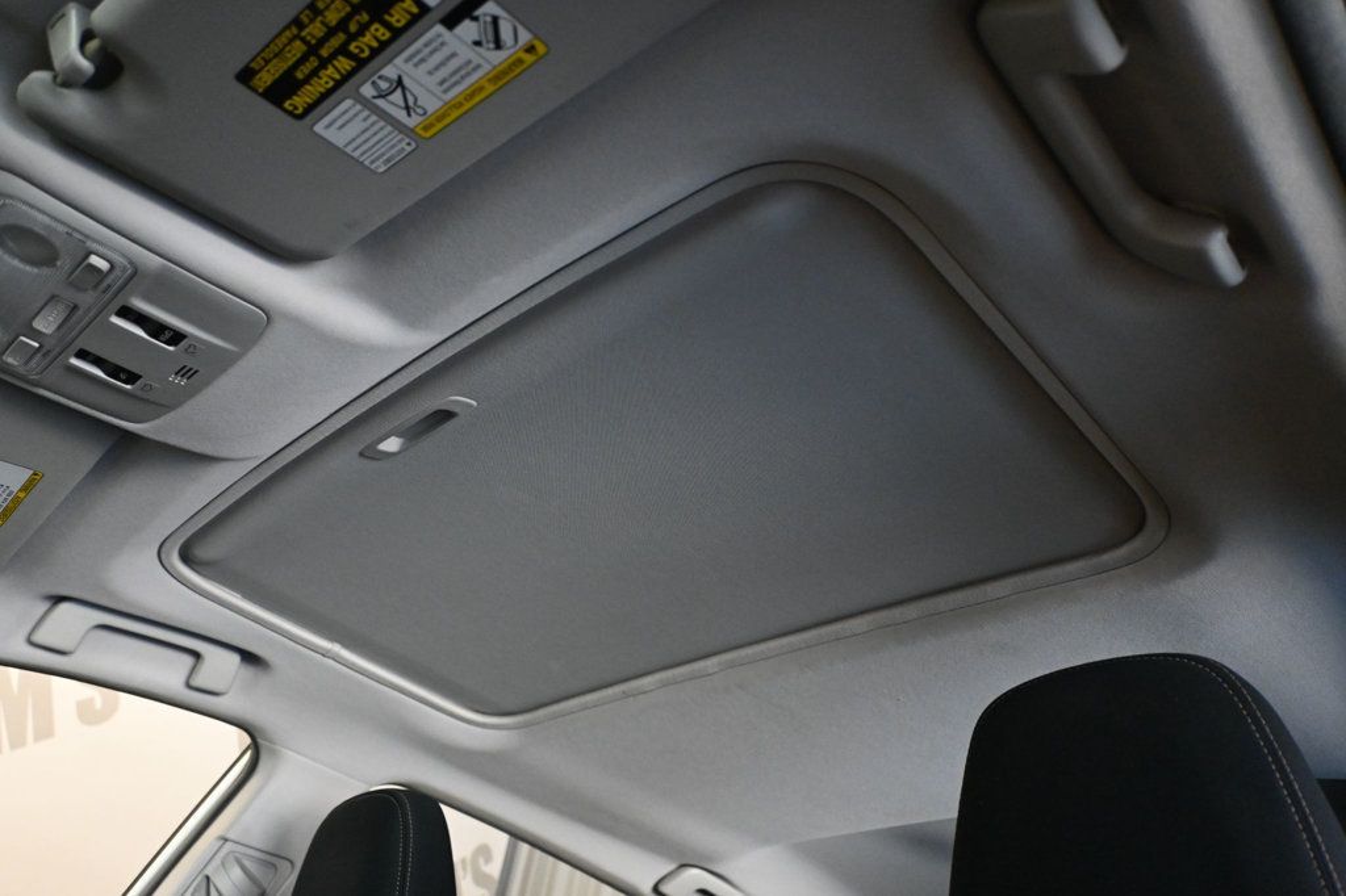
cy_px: 448
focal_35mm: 28
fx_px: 1065
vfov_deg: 45.6
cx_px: 673
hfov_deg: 64.6
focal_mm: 19
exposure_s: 1/60
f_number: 3.8
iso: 3600
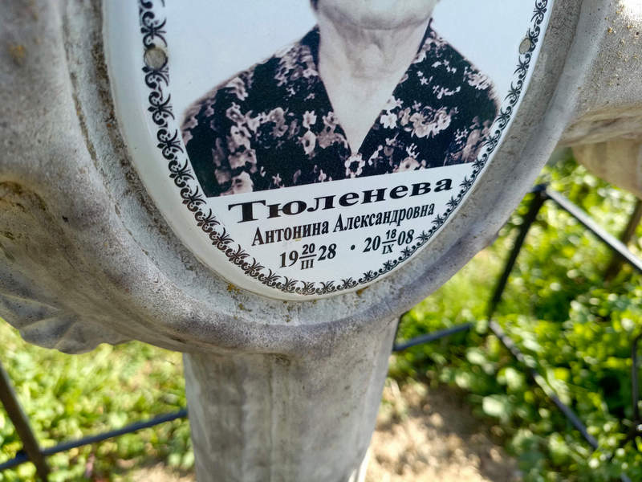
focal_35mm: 25
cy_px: 241
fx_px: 464
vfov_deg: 54.9
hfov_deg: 69.4
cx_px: 321
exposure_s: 1/272
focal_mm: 4.76
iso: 111
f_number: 1.69
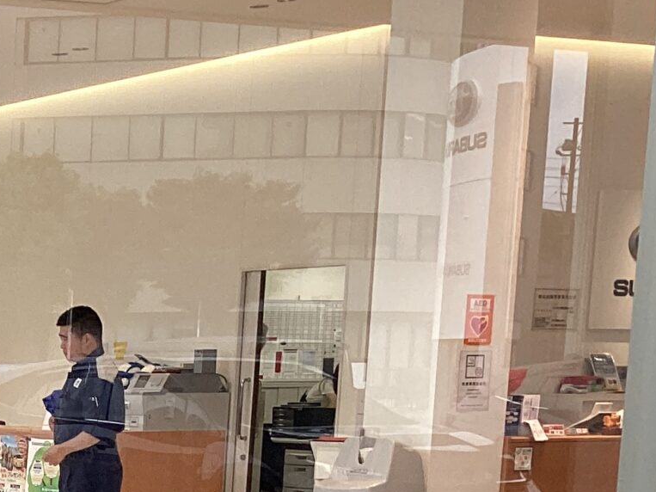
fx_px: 1971
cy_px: 695
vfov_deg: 13.5
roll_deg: -1.2
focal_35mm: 104
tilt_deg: -9.3
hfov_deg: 16.6
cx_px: -412
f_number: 2.4
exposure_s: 1/120
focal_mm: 3.3
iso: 40
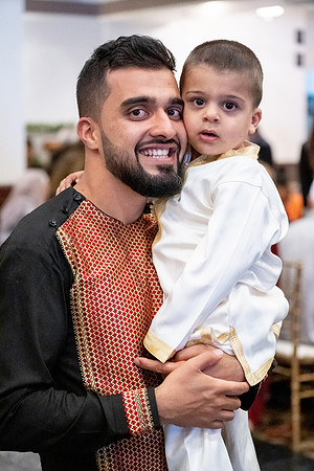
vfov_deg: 23.9
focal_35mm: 85
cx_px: 157
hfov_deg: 16.1
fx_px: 1112
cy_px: 236
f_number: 4
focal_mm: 85
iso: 32000
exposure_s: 1/320
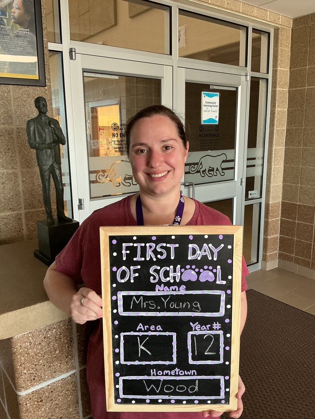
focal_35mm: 29
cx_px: 158
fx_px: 352
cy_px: 210
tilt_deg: -12.4
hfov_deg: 48.2
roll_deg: -0.1
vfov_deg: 61.7
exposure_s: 1/60
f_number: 1.8
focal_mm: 3
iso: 100
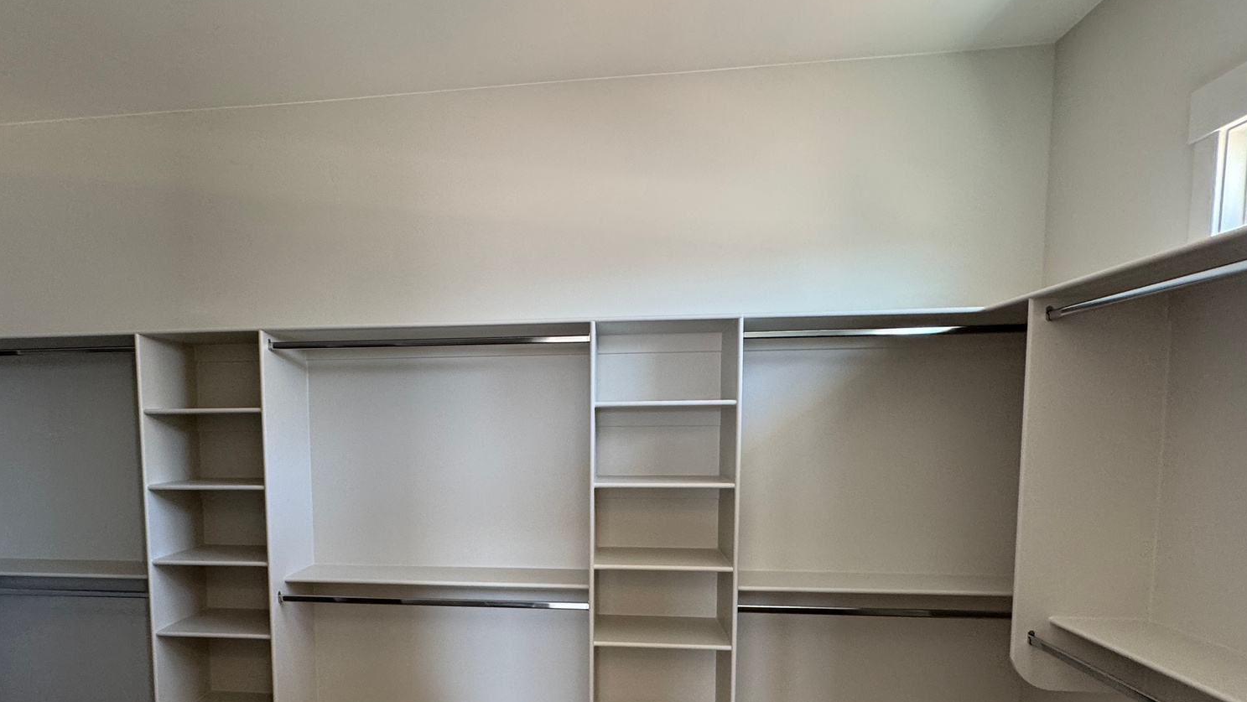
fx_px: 694
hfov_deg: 83.1
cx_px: 521
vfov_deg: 52.3
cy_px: 486
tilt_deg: -4.0
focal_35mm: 21
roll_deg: +0.7
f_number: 2.2
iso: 160
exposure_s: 1/60
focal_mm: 2.22
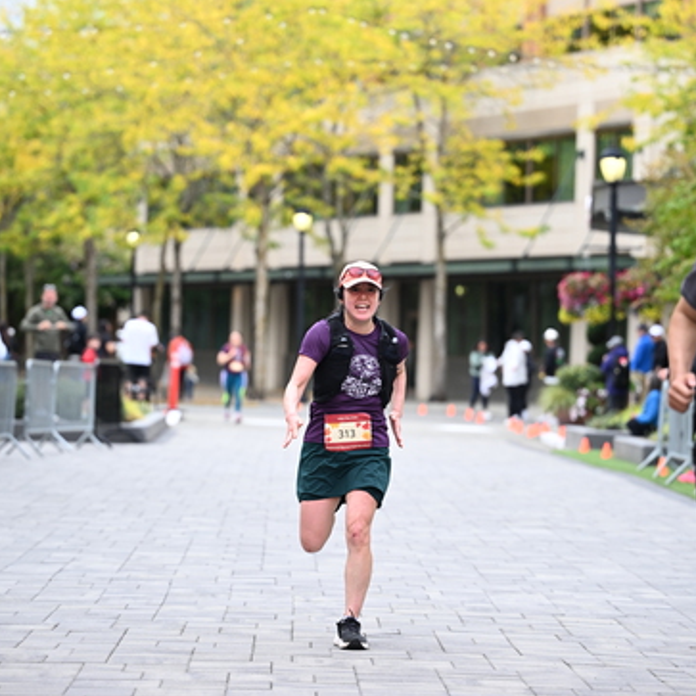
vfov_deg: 11.8
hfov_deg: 11.8
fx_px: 3367
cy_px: 328
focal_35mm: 148
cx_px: 350
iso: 640
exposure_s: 1/2000
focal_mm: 115
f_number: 2.8
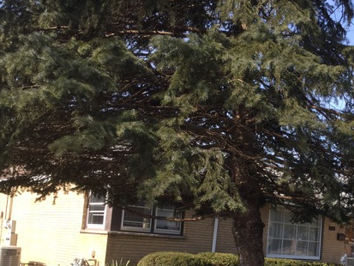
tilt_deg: +3.9
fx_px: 491
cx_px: 264
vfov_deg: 29.7
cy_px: 203
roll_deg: -4.0
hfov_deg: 38.7
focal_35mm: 48
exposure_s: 1/424
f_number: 2.4
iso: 25
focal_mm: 3.3
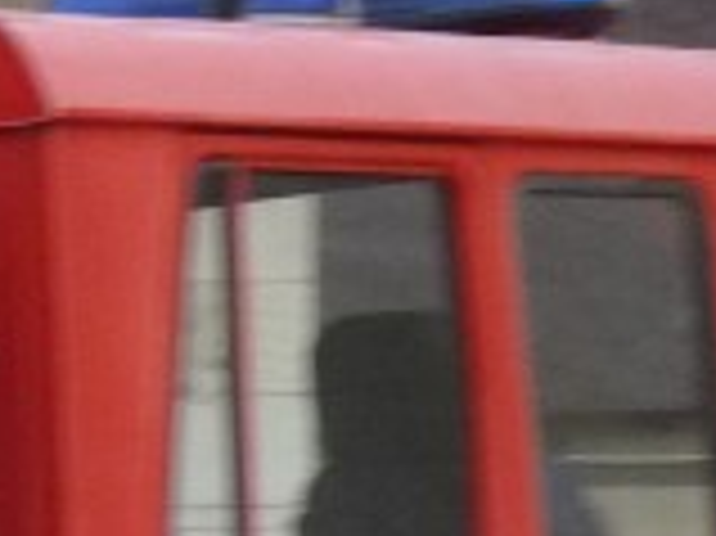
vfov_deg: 2.2
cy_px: 1126
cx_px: -1027
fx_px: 13848
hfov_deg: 2.9
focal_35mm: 670
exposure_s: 1/50
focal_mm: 17
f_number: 4.3
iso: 250
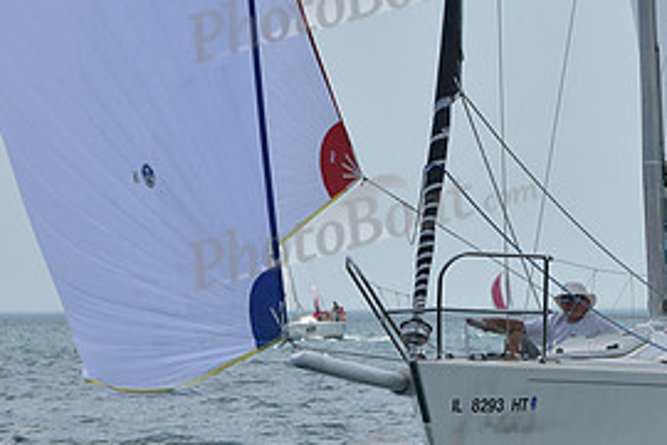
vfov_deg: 4.0
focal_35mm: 344
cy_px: 320
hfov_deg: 6.0
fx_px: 6373
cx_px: 667
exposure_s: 1/1250
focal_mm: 160
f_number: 9
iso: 250
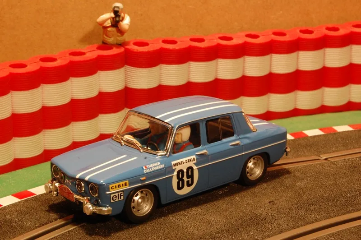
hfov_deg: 24.6
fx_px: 827
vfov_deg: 16.5
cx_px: 180
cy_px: 120
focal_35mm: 82
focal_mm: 55
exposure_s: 1/13
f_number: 22
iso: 800
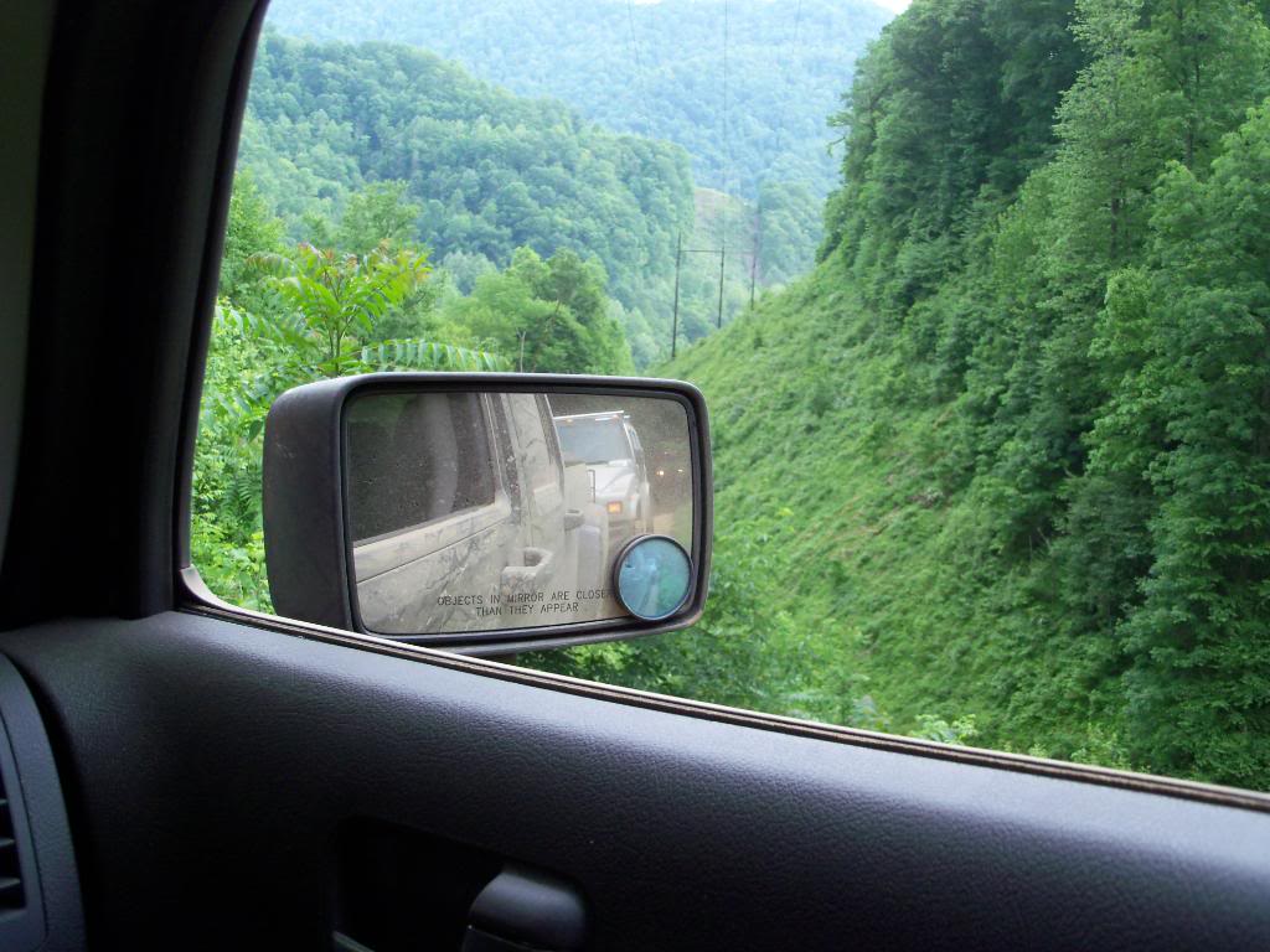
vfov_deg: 40.7
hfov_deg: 52.6
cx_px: 635
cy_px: 476
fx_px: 1284
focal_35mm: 35
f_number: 3
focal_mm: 6.3
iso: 100
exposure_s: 1/30
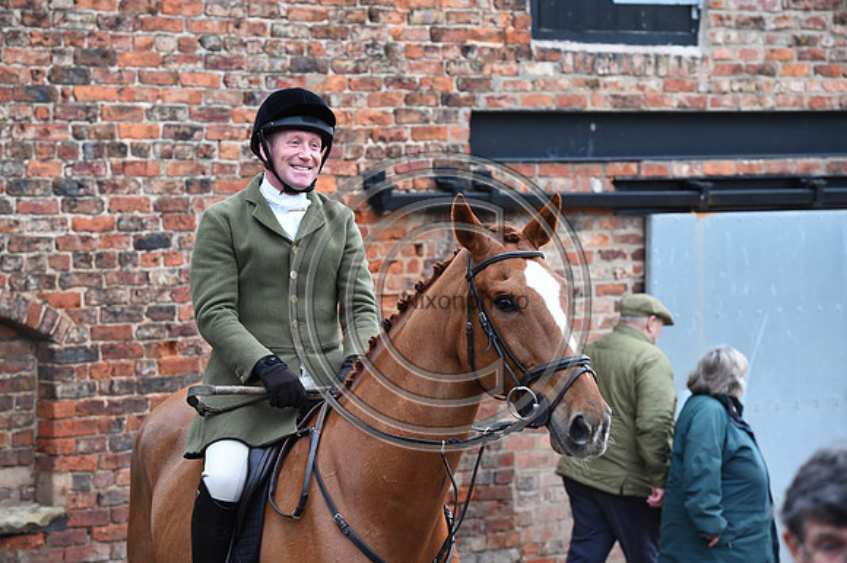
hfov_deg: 14.7
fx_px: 3292
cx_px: 424
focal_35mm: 140
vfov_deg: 9.8
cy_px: 282
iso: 1600
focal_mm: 140
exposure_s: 1/500
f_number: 5.6
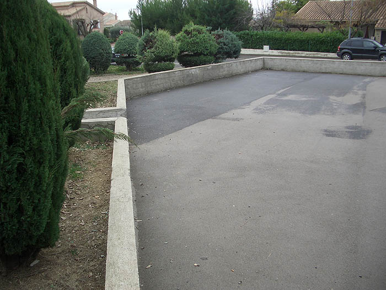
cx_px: 193
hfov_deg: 52.6
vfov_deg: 40.7
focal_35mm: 35
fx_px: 390
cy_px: 145
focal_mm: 5.8
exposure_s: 1/100
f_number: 2.6
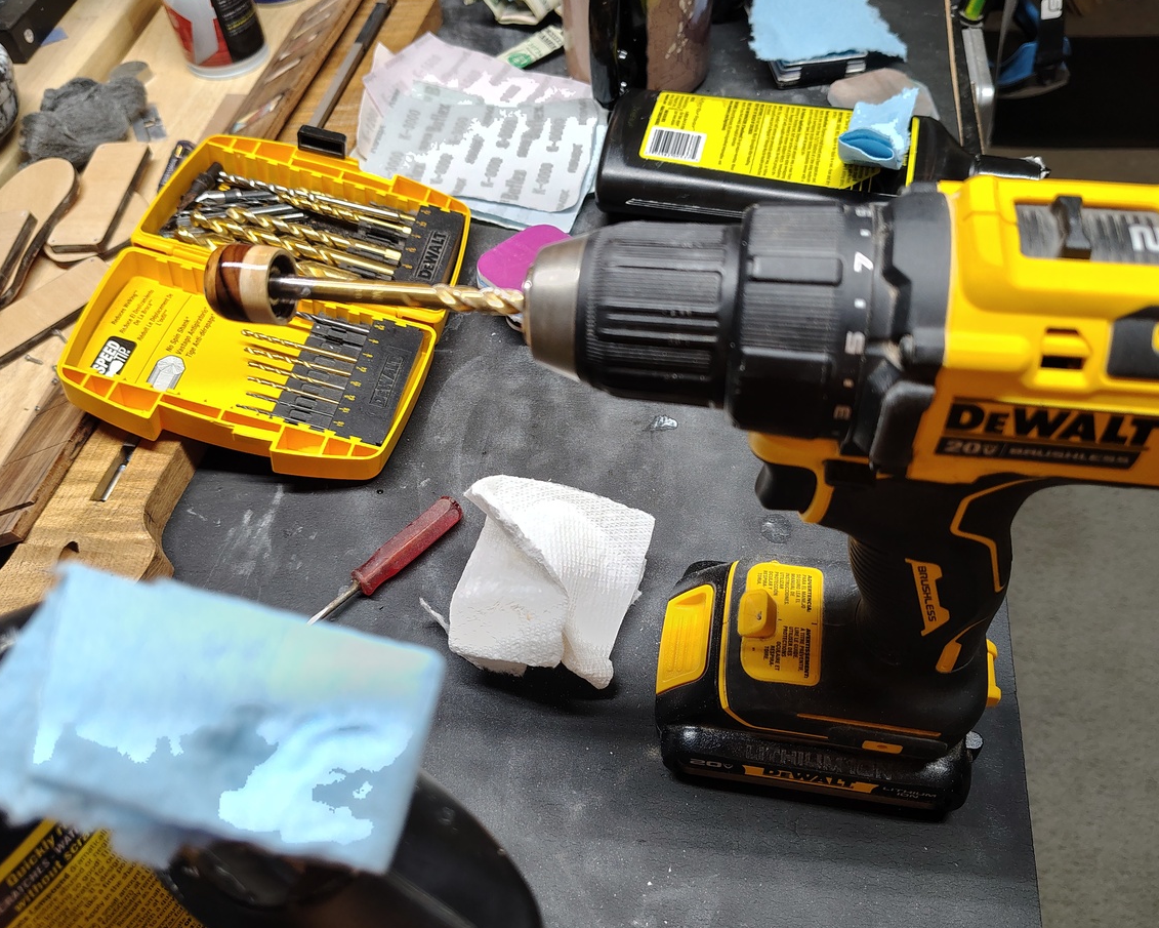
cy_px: 495
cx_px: 588
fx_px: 995
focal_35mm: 29
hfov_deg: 60.4
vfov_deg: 49.9
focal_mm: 5.56
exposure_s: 1/120
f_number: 1.8
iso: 623
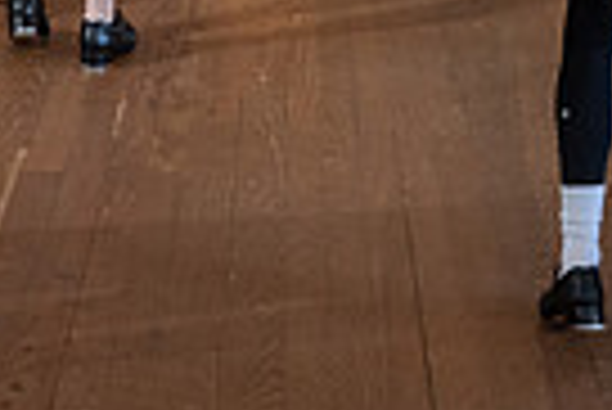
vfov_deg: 11.0
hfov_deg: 17.0
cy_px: -255
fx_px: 2025
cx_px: 72
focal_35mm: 119
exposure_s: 1/200
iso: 1600
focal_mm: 28
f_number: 5
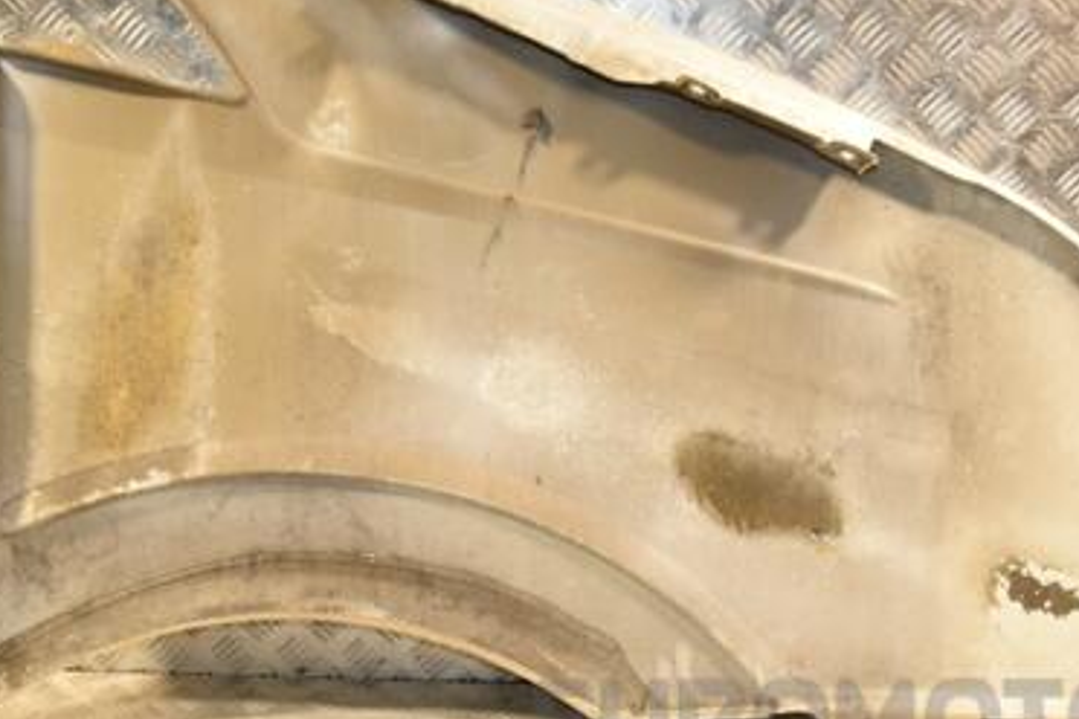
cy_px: 336
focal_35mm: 51
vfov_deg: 26.6
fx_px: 1523
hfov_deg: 39.0
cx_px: 479
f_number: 5.6
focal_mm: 21
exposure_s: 1/200
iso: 800
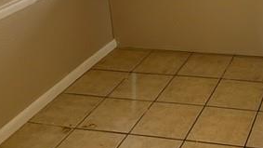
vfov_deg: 17.8
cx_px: 247
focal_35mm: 64
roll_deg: +3.2
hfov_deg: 31.0
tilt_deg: -13.8
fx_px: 446
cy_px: -33
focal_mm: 4.2
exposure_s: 1/60
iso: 250
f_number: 1.6
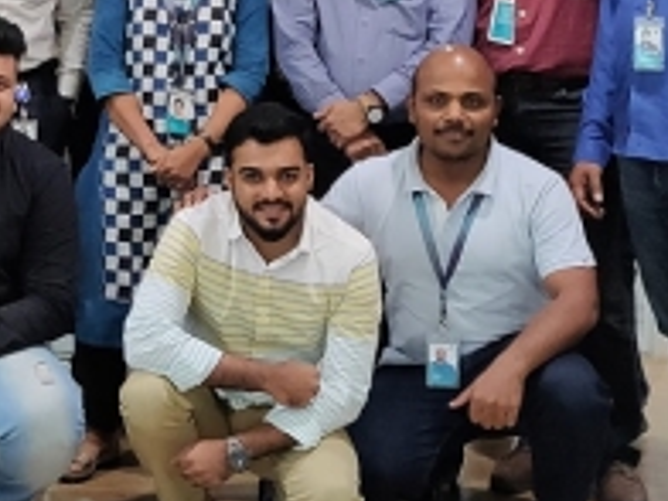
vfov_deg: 27.5
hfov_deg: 34.2
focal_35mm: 51
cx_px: 0
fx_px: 984
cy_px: 44
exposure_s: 1/33
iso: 800
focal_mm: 4.25
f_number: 1.7
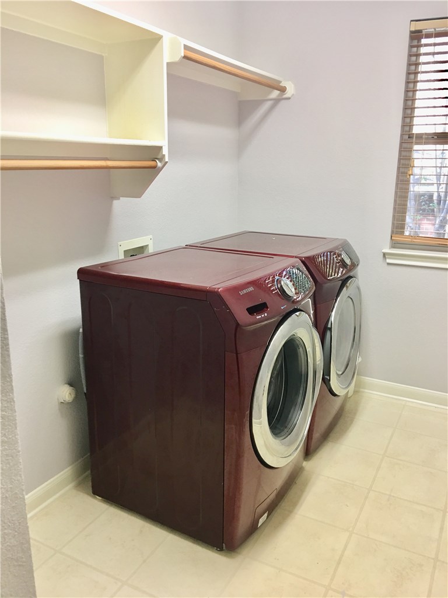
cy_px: 299
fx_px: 500
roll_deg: -1.1
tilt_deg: -13.0
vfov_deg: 61.7
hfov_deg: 48.2
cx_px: 224
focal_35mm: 29
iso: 50
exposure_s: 1/15
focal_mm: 4.15
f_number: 2.2
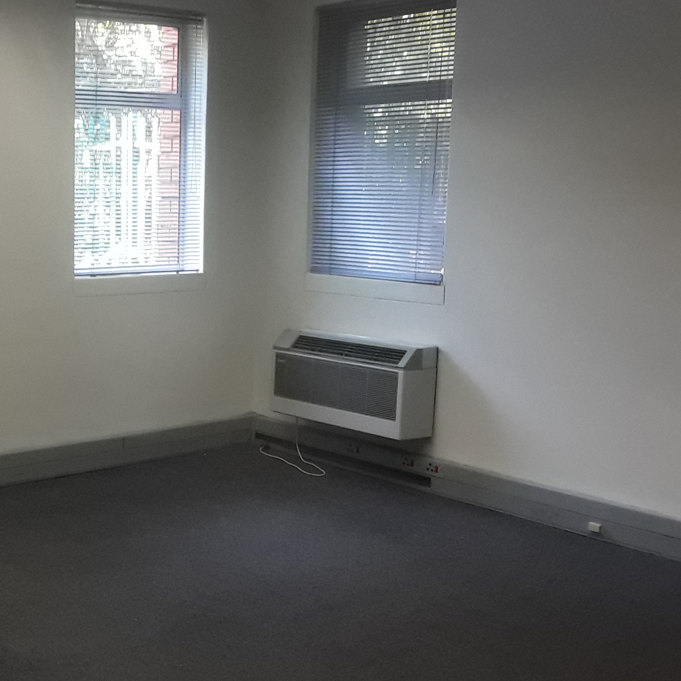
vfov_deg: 34.0
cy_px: 338
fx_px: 1113
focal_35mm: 50
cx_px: 47
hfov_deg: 32.1
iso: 125
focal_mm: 2.2
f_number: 1.9
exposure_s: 1/50
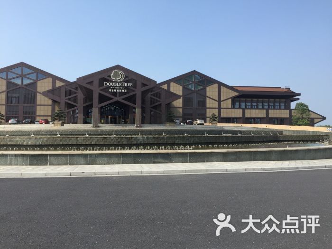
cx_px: 166
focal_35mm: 29
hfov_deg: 61.7
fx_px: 278
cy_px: 124
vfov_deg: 48.2
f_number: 2.2
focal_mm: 4.15
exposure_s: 1/1276
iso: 32
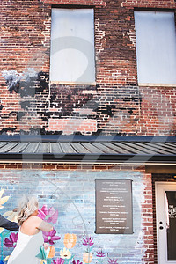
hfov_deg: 36.2
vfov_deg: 51.7
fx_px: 264
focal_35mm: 36
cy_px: 185
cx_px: 48
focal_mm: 24
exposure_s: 1/400
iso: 100
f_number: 2.8
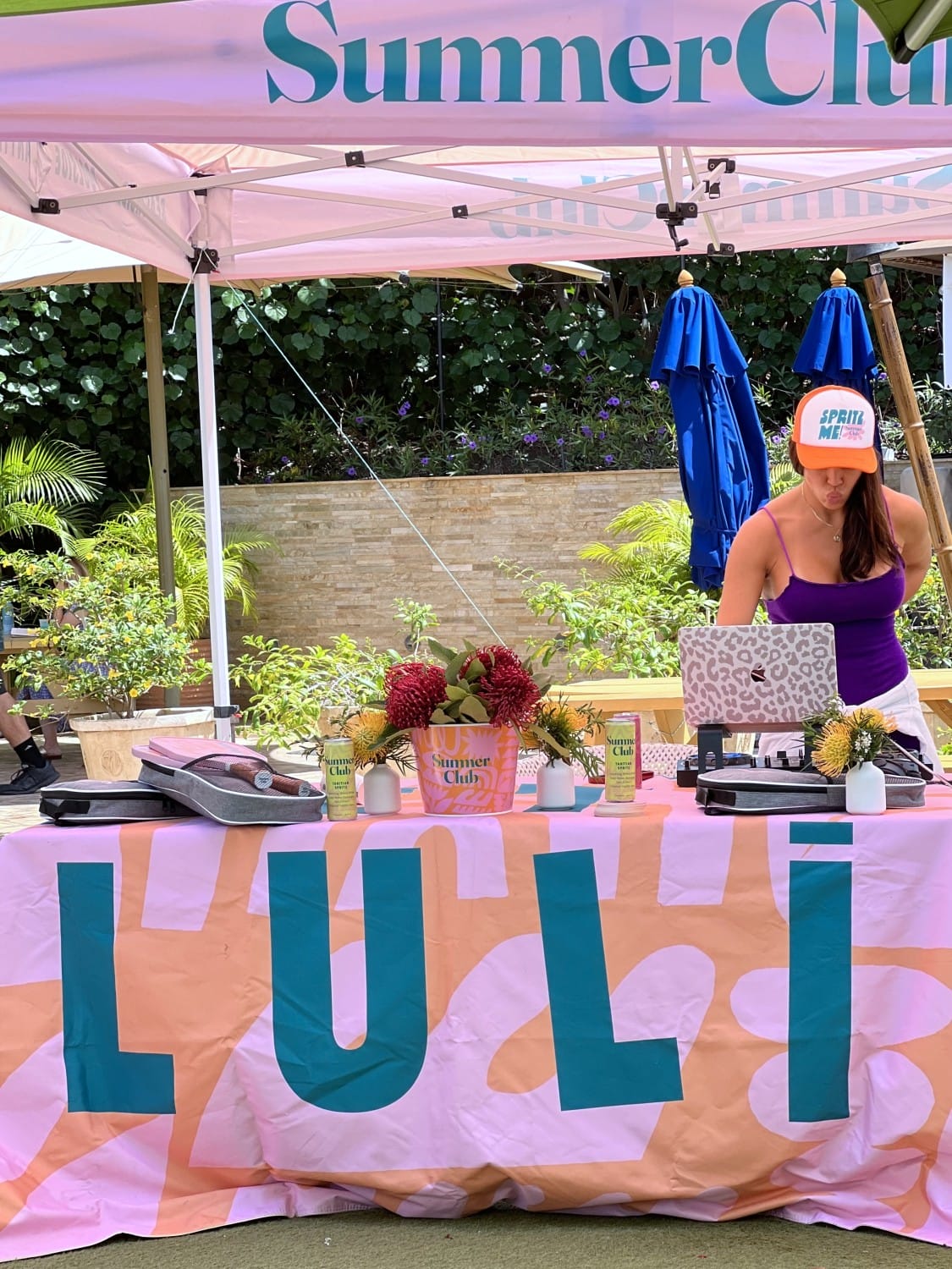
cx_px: 476
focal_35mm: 77
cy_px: 634
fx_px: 2824
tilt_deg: -0.6
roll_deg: +0.7
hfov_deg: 19.1
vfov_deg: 25.3
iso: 25
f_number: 2.8
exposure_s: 1/211
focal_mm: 9
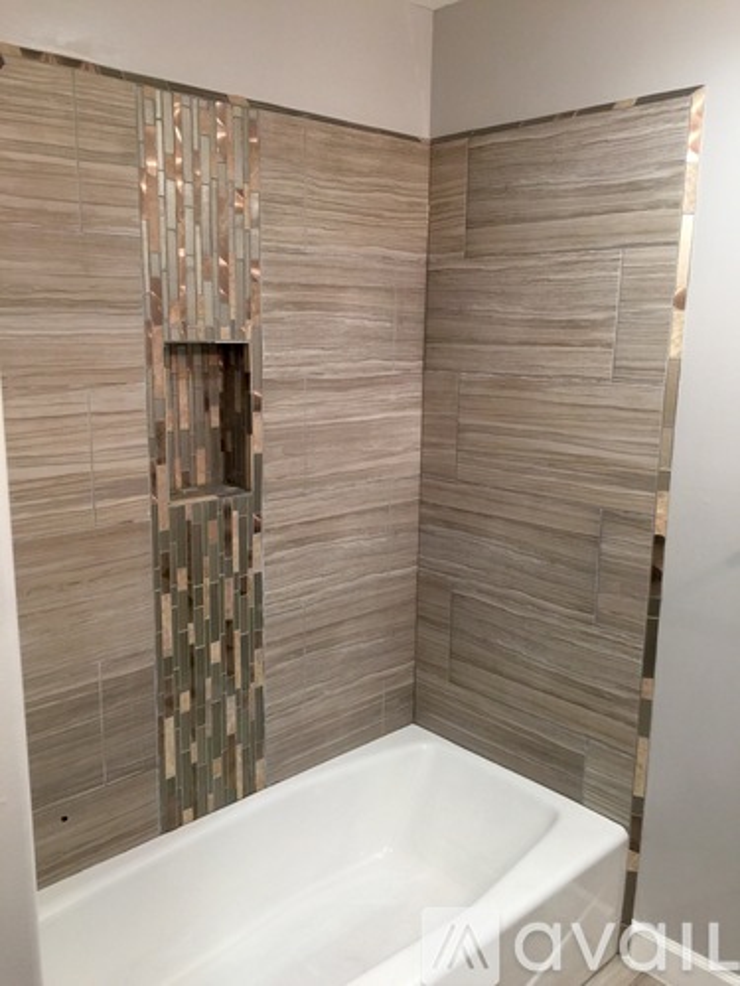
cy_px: 493
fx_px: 827
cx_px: 370
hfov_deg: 48.2
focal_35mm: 29
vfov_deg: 61.7
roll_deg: -0.3
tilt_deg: -9.6
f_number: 2.2
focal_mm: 4.15
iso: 40
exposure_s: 1/15
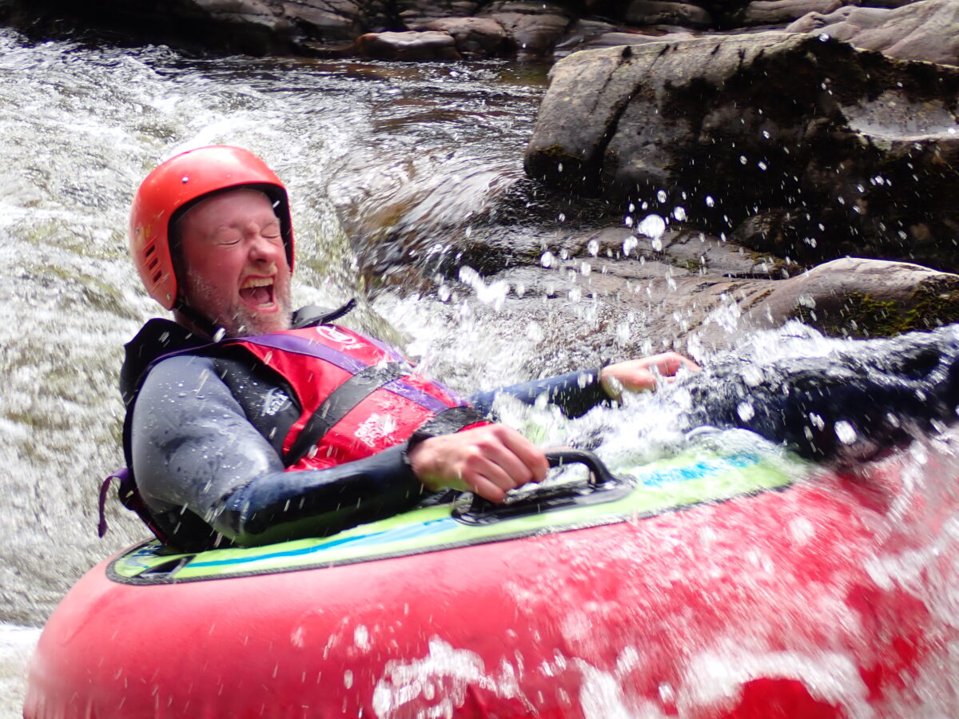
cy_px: 360
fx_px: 2133
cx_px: 480
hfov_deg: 25.3
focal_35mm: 77
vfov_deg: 19.1
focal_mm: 13.65
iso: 100
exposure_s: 1/160
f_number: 4.1
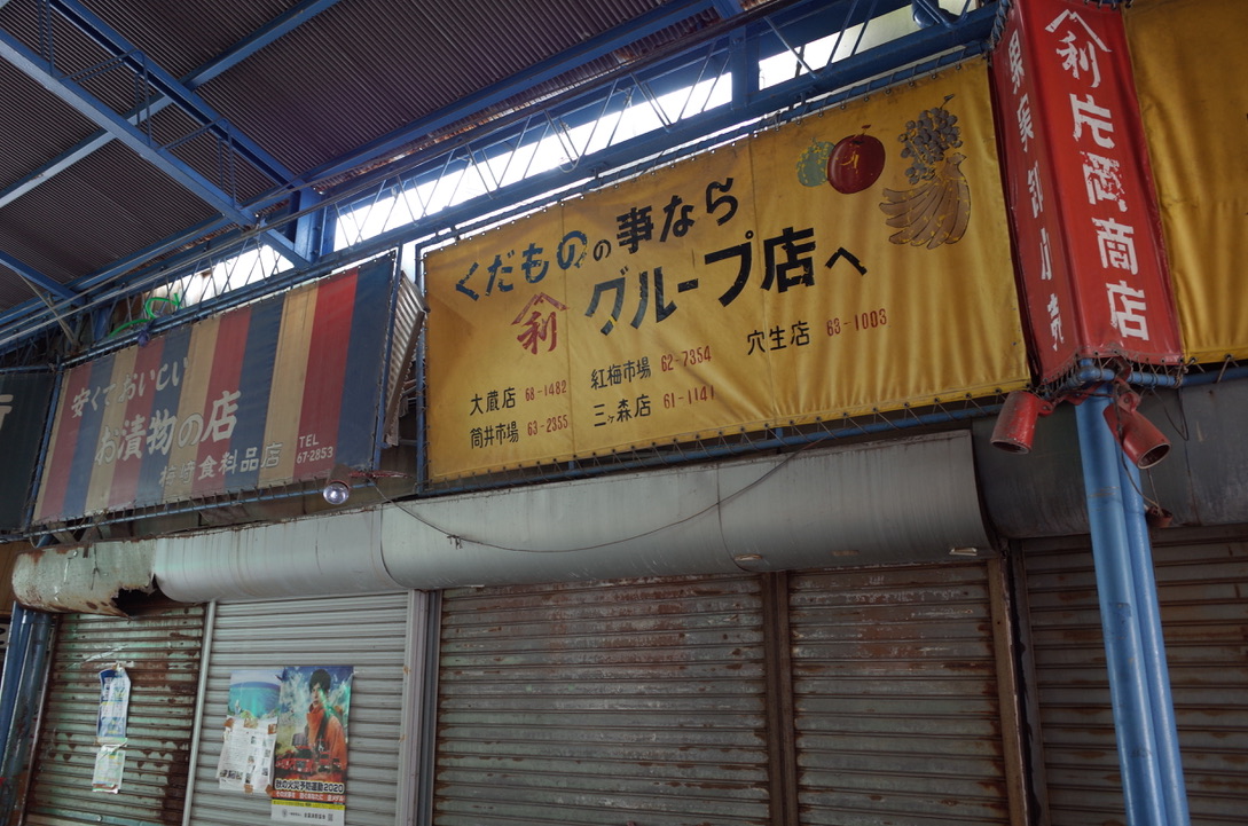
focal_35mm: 28
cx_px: 624
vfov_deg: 46.2
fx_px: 969
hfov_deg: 65.6
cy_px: 413
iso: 200
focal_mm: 18.3
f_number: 2.8
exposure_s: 1/15
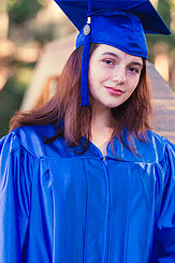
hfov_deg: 6.7
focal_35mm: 206
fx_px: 1504
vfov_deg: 10.0
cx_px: 96
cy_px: 189
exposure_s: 1/200
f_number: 2.8
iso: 250
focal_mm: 112
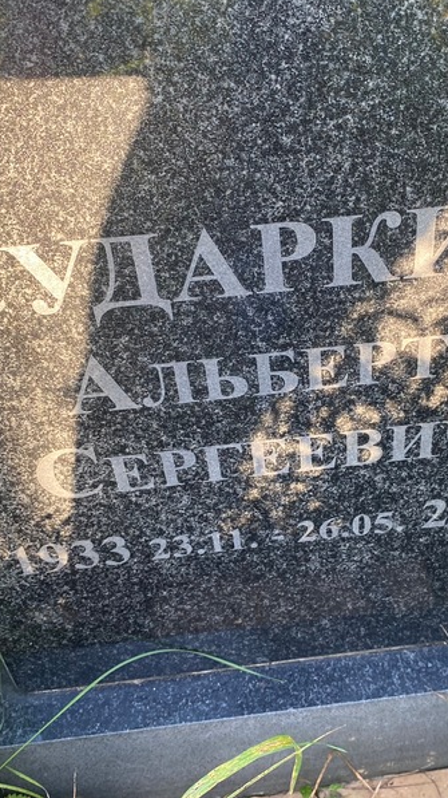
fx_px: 803
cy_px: 398
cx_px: 298
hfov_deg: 30.9
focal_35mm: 38
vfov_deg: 52.8
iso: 64
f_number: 1.8
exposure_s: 1/121
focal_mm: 4.25
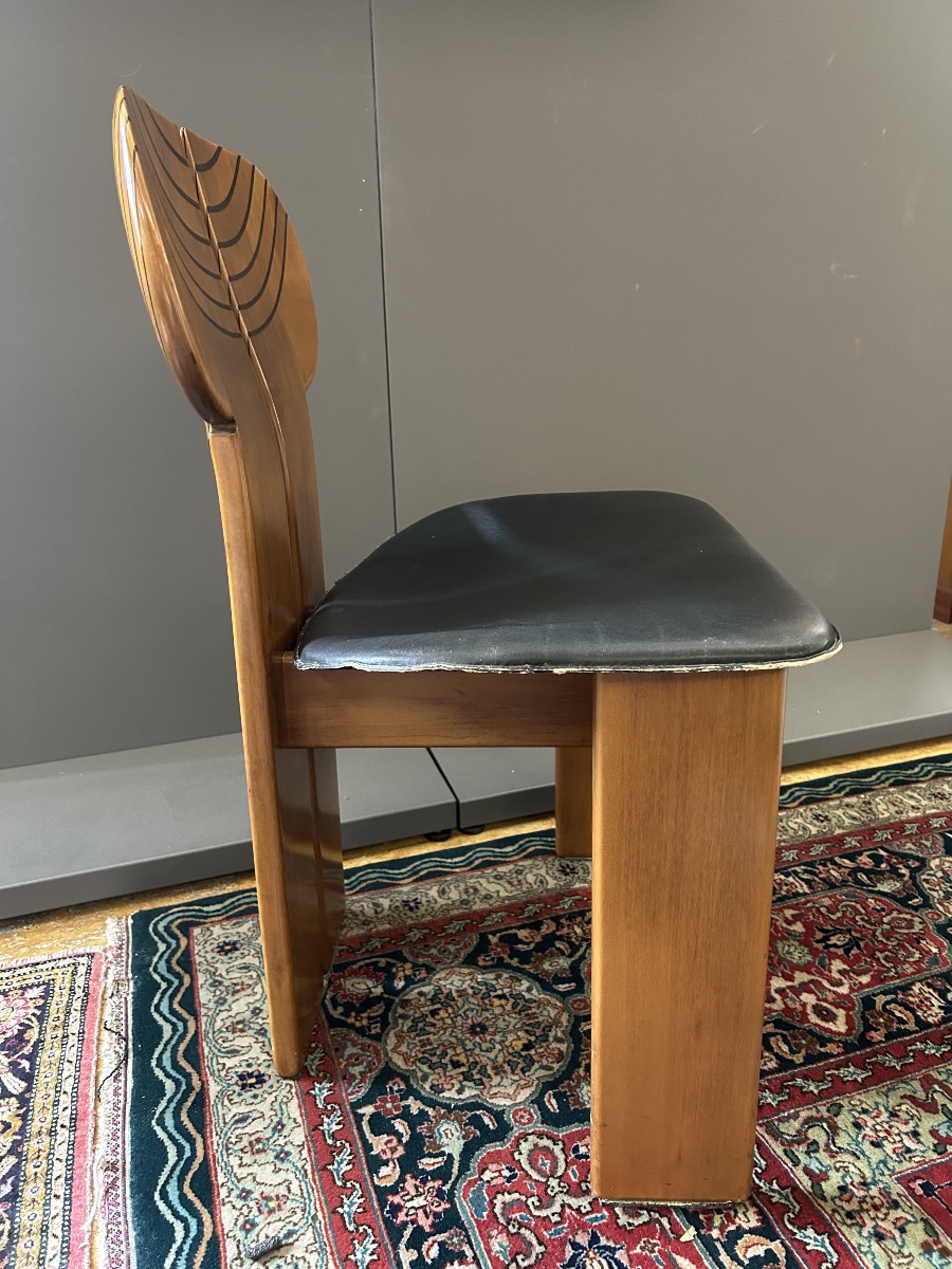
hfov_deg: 53.1
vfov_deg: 67.3
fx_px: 953
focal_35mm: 26
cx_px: 476
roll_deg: +0.8
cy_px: 634
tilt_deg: -18.2
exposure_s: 1/33
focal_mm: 5.7
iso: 500
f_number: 1.5
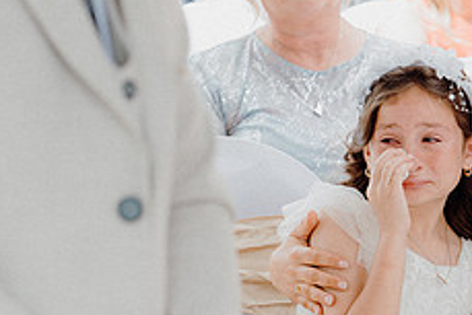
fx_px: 3490
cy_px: 273
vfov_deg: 5.2
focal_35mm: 266
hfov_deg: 7.7
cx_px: 375
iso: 125
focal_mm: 70
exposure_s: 1/200
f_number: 3.5
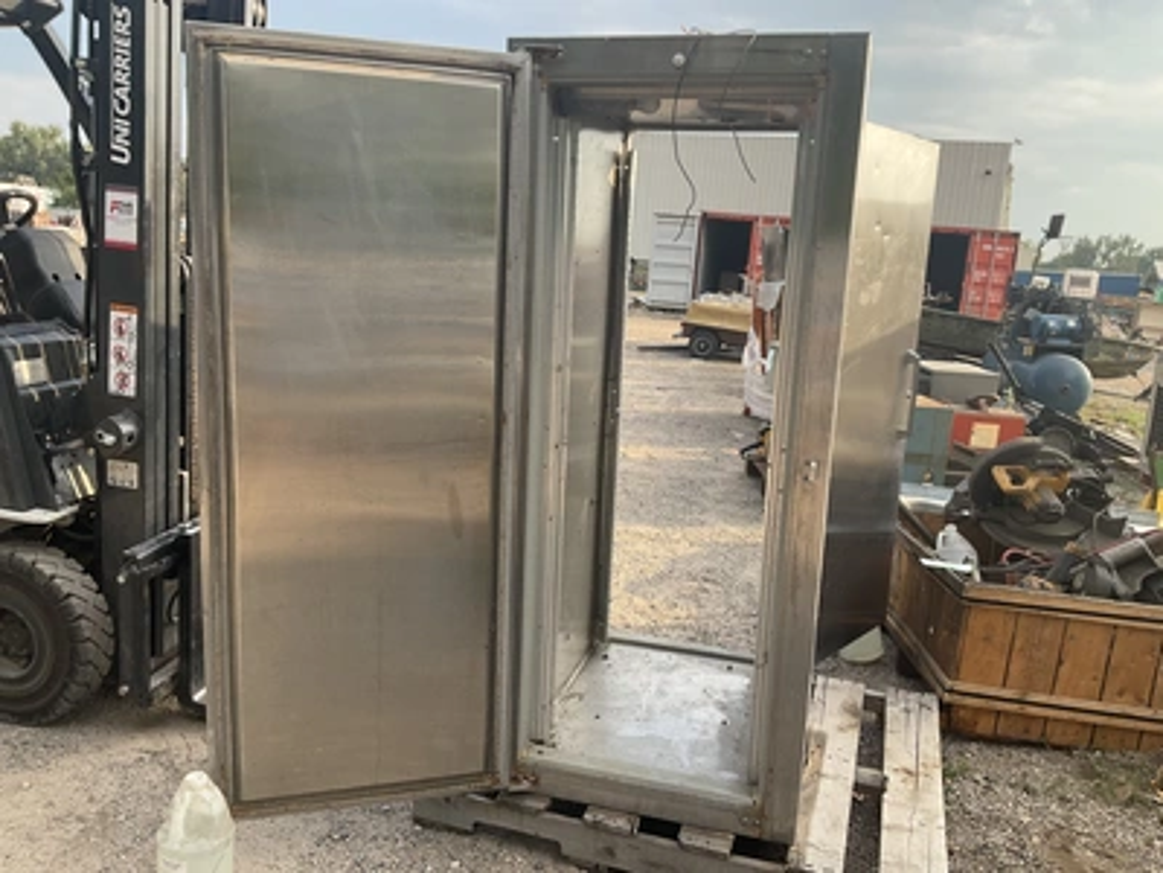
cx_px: 582
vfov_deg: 48.2
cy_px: 436
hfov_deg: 61.7
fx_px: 974
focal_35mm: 29
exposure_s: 1/342
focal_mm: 3
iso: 25
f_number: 1.8
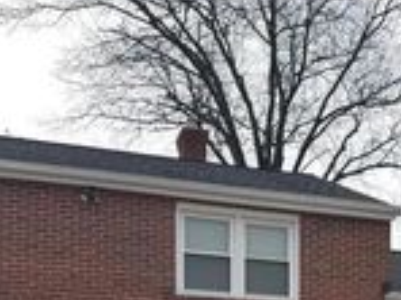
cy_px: 423
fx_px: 938
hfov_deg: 23.4
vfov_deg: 16.8
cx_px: 368
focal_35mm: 81
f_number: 1.78
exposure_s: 1/10417
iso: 80
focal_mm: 6.76
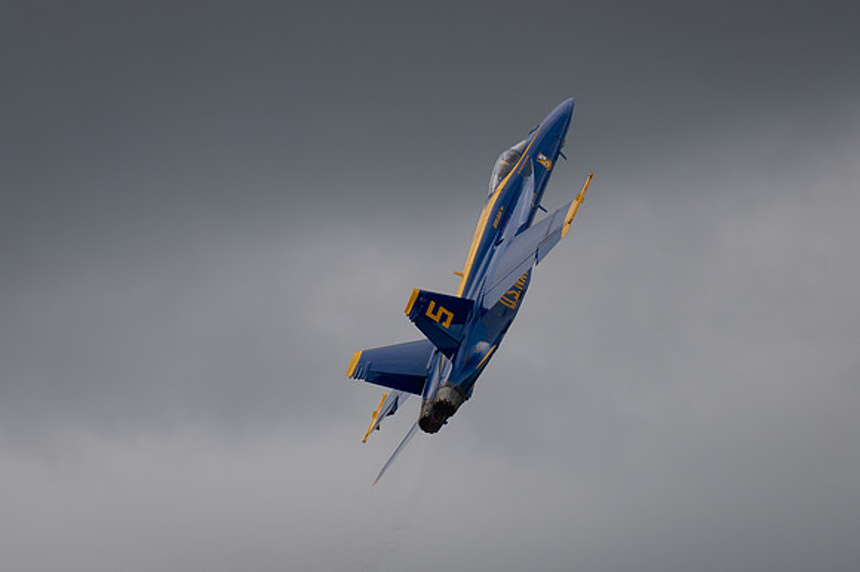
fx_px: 11656
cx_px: 469
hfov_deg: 4.2
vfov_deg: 2.8
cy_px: 157
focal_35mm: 488
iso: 640
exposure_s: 1/6400
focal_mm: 260
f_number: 5.6
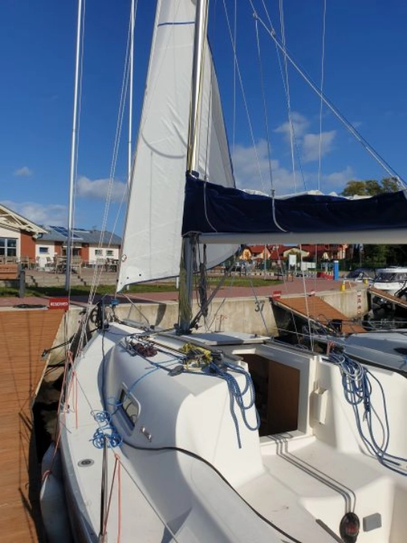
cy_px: 272
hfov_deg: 53.0
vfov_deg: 67.3
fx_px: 408
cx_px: 204
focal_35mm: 26
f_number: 2.4
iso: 50
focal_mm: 4.3
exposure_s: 1/4348
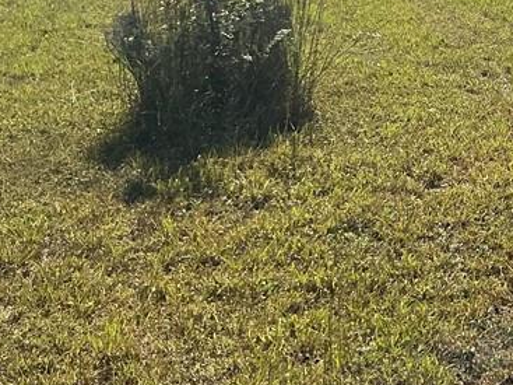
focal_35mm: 81
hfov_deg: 21.7
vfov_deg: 17.4
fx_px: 1200
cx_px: 671
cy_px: -67
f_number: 1.8
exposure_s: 1/2227
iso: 25
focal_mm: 3
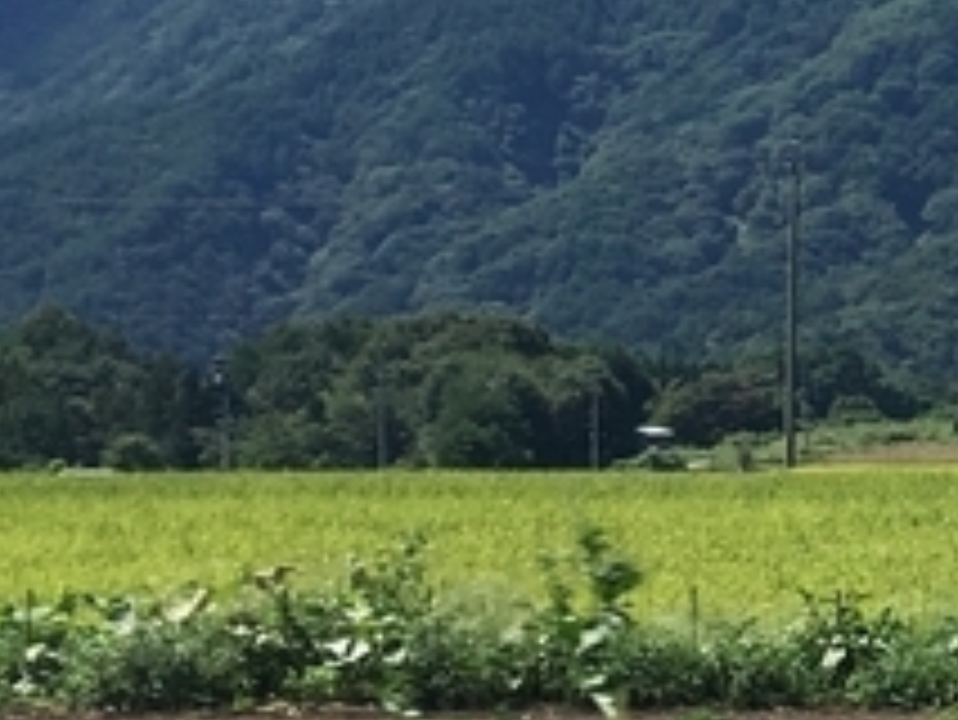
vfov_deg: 9.1
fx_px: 4514
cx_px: 2244
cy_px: 225
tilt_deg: +0.1
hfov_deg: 10.5
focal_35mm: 163
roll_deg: +0.7
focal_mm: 4.15
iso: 25
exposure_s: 1/1241
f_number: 2.2
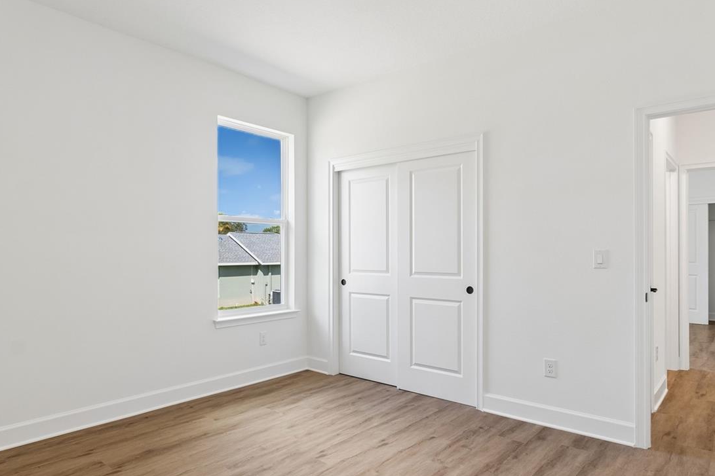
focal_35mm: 22
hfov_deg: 78.6
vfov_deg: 57.2
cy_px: 255
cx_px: 354
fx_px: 437
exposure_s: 1/3.33
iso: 100
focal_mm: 10
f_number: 7.1
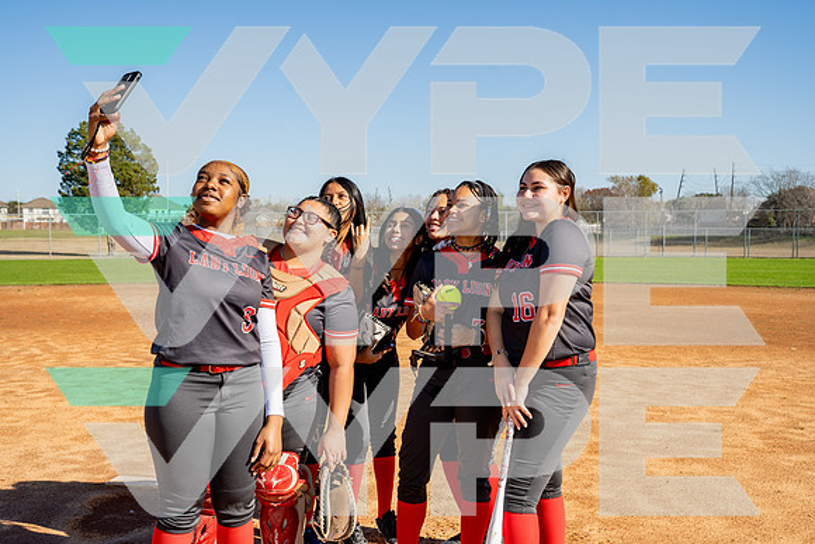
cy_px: 272
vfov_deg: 31.9
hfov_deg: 46.4
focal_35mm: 42
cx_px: 408
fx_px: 951
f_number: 8
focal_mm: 42
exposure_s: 1/250
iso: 100
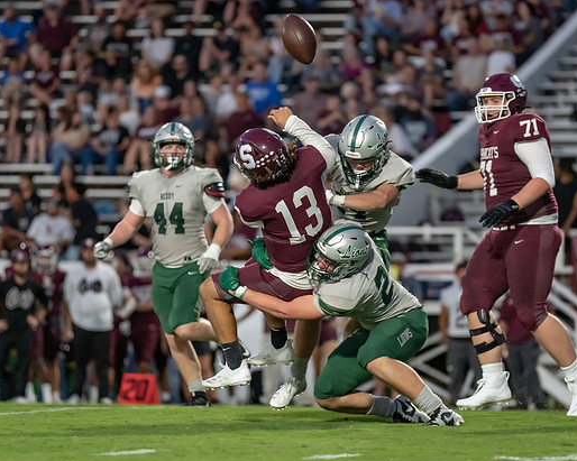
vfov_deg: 5.0
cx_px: 300
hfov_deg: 6.2
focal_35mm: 312
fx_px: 5327
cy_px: 255
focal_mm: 200
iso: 3200
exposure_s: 1/1250
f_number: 2.8
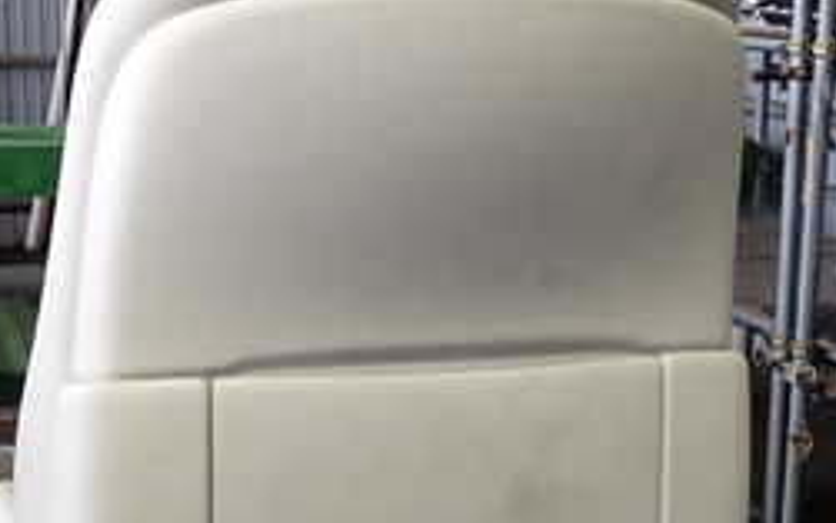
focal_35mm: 76
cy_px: 343
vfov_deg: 17.1
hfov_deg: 27.0
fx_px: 1732
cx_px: 293
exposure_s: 1/60
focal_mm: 5.4
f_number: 2.3
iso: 200
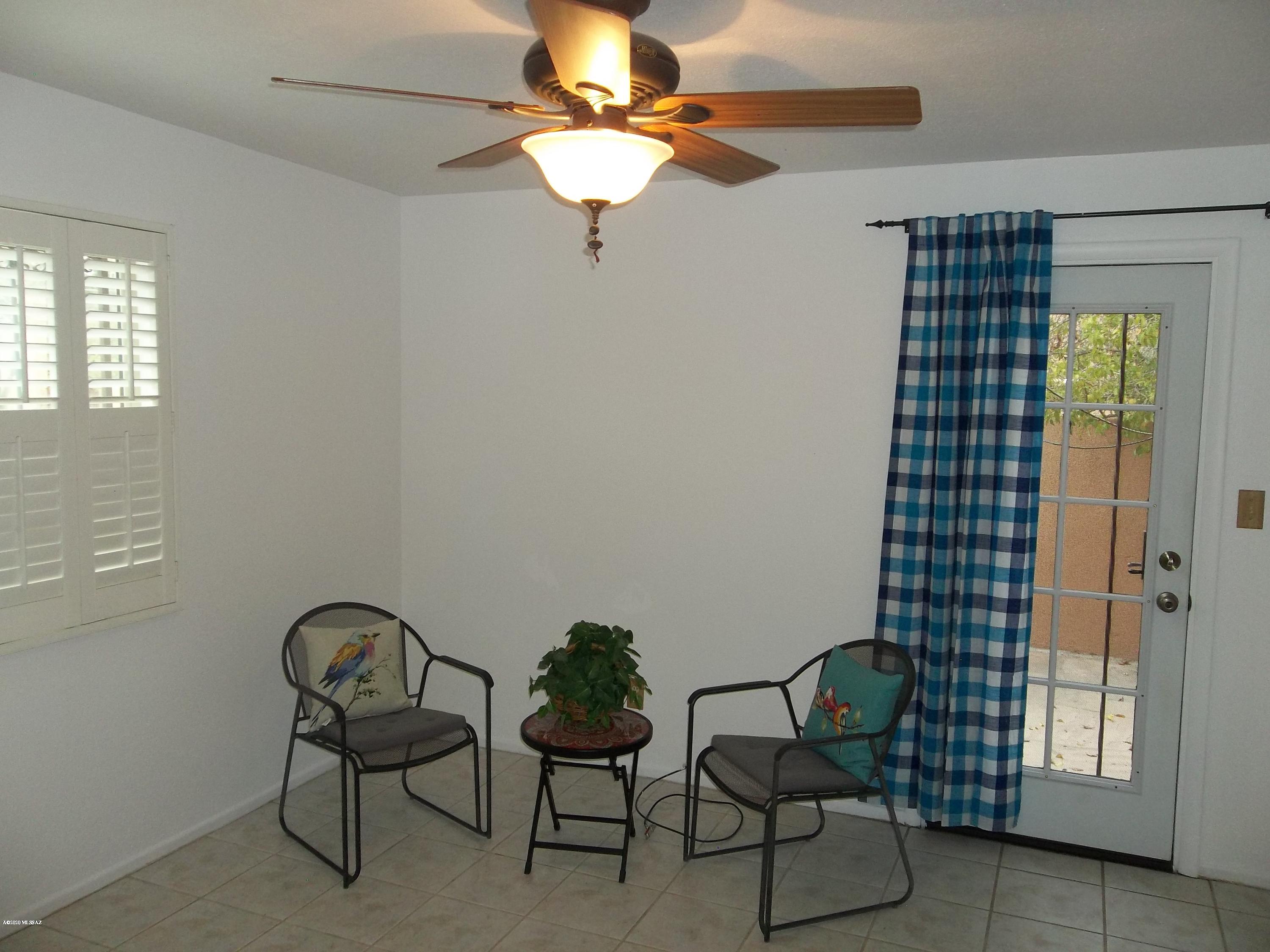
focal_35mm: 27
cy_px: 476
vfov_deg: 51.4
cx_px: 635
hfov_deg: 65.3
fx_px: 991
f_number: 3.5
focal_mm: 4.9
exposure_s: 1/30
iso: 160
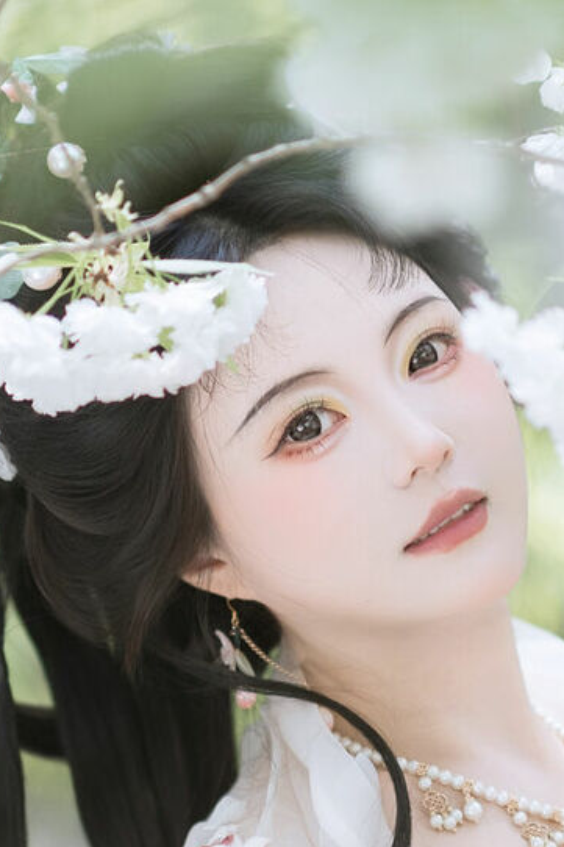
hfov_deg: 5.5
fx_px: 5808
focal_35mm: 247
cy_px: 529
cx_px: 576
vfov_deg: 8.3
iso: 100
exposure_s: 1/640
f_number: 1.8
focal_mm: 85
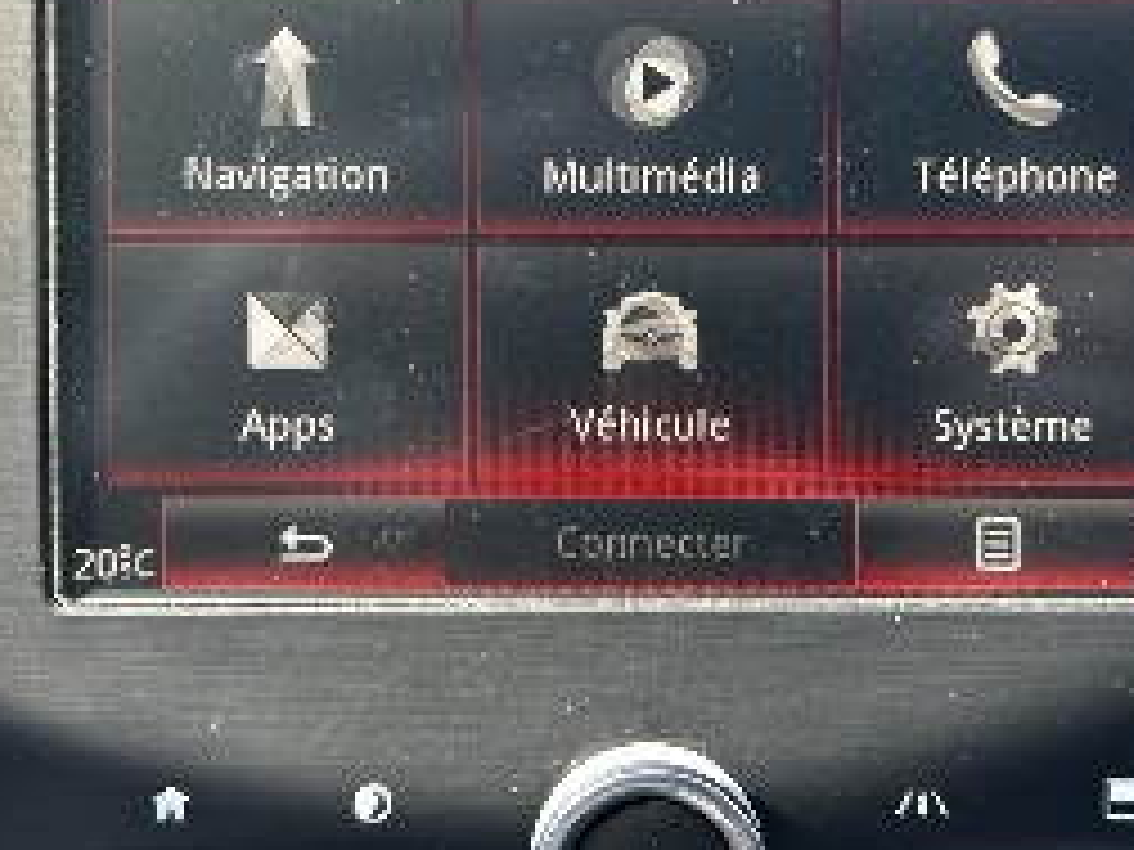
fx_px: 1409
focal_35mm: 43
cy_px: 346
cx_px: 626
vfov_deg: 33.5
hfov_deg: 43.8
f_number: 1.5
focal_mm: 5.7
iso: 50
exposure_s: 1/124
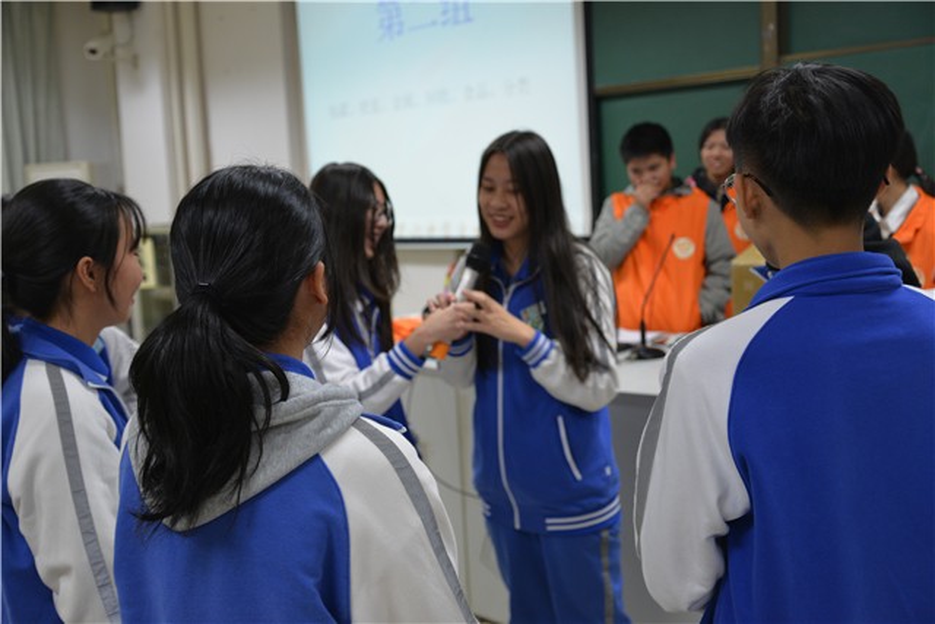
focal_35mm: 40
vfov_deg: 33.4
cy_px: 312
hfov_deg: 48.4
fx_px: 1039
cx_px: 468
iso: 800
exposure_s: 1/50
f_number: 4.2
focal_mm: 40
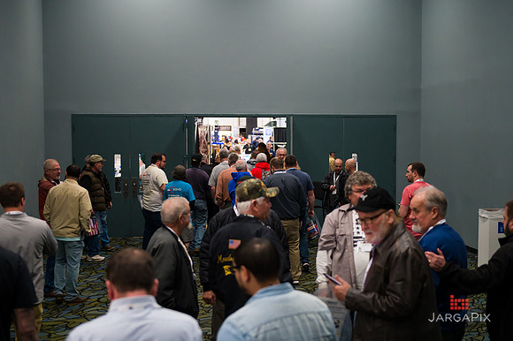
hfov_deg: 38.2
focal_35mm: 52
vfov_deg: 26.0
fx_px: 741
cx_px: 256
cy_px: 170
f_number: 3.2
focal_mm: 52
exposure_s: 1/200
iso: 3200
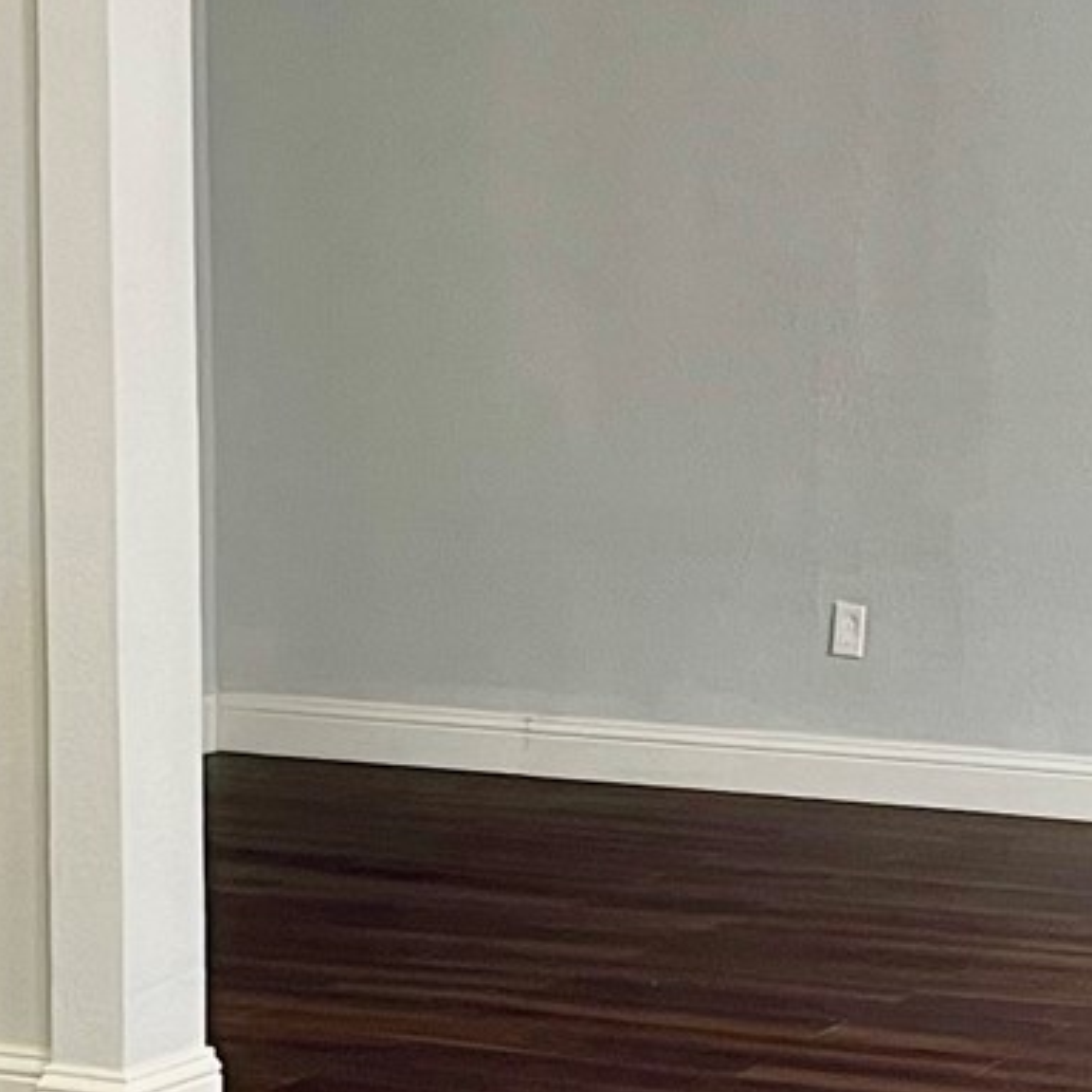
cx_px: 825
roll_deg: -0.6
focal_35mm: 118
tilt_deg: -8.1
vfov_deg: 14.7
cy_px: 785
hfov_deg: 14.7
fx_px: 4211
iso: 80
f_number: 1.6
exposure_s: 1/60
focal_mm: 5.1
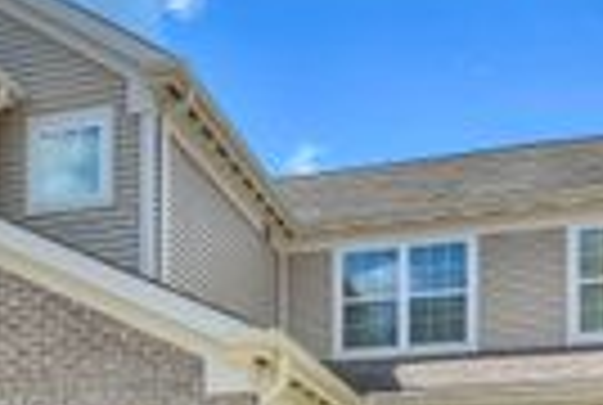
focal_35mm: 67
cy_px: 542
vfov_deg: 18.8
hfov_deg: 29.0
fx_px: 1125
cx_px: 76
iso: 100
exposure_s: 1/50
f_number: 10
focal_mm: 18
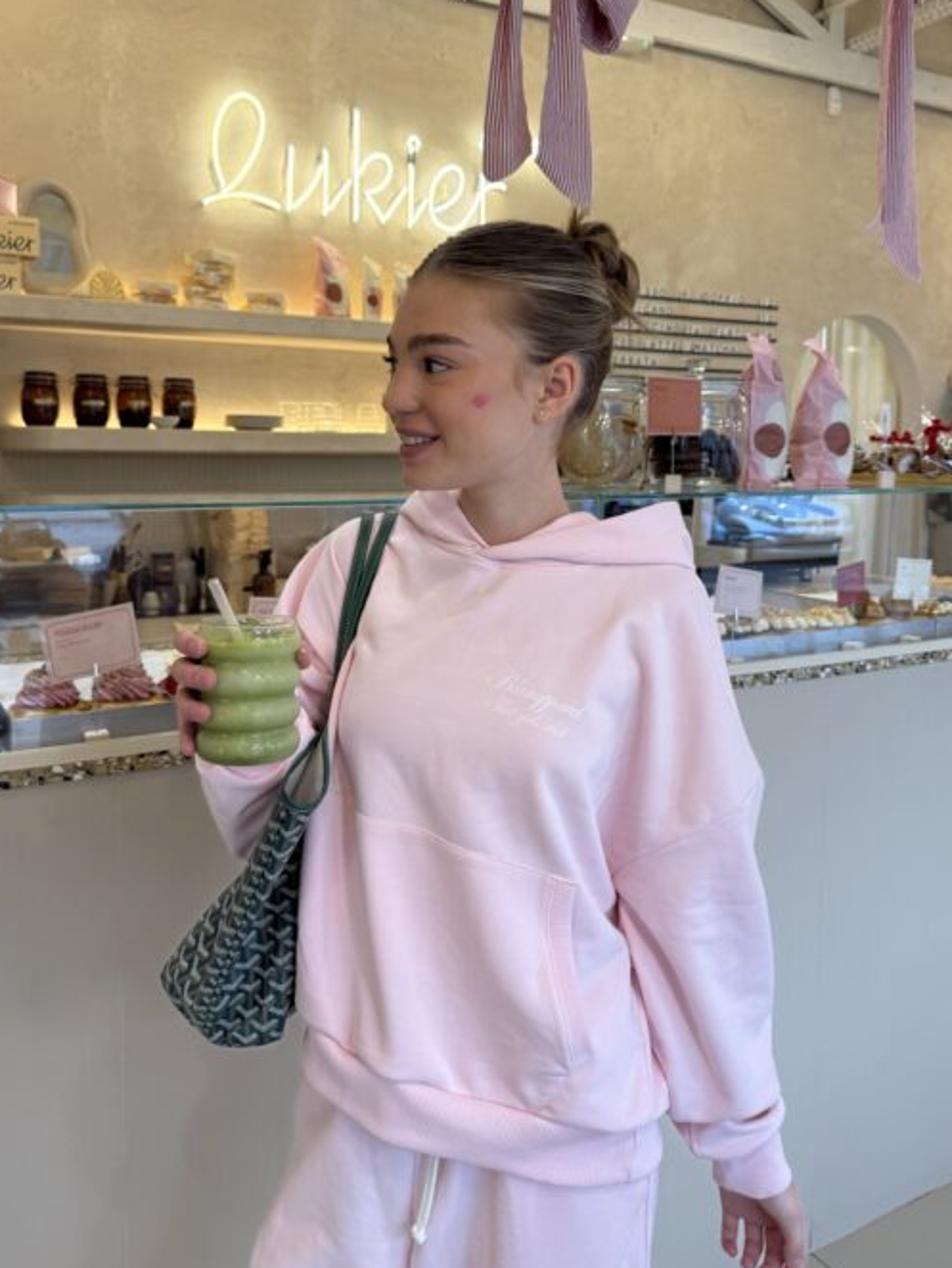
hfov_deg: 48.3
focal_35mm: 29
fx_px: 1063
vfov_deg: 61.1
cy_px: 509
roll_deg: -0.9
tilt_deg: -3.8
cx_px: 469
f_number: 1.78
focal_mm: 6.76
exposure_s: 1/100
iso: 100
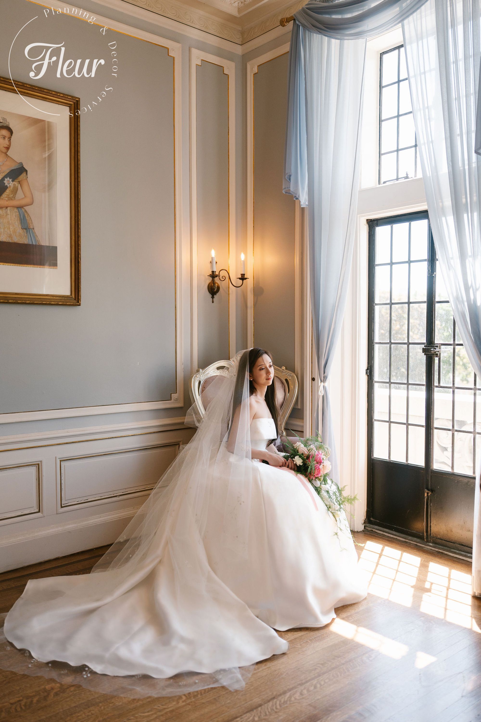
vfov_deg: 61.9
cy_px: 361
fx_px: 601
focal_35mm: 30
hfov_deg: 43.6
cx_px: 240
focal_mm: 30
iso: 400
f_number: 2
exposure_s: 1/640
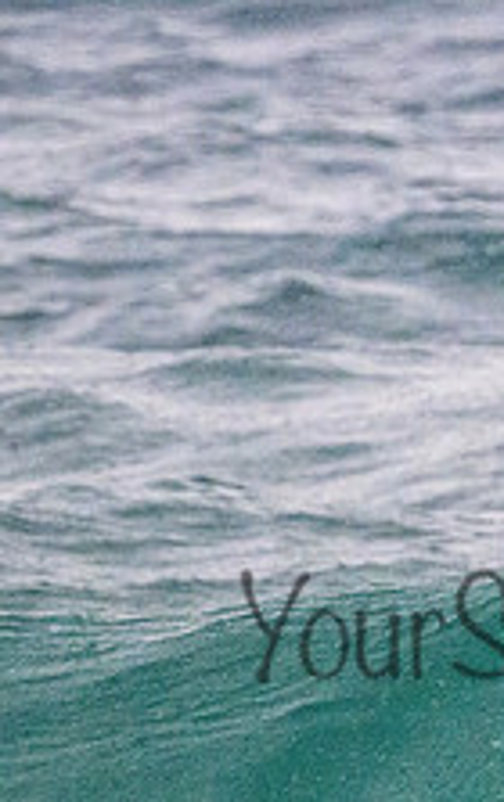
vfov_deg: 1.0
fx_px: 43923
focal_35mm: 2005
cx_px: 812
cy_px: 413
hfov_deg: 0.7
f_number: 11
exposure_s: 1/2000
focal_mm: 600
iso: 8000
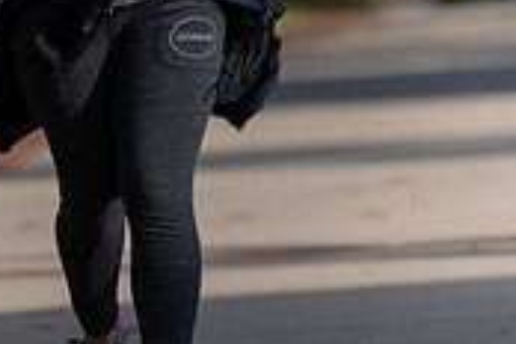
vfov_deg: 1.4
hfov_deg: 2.1
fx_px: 14347
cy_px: -16
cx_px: 9
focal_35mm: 1001
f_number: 5
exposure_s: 1/500
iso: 200
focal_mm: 300
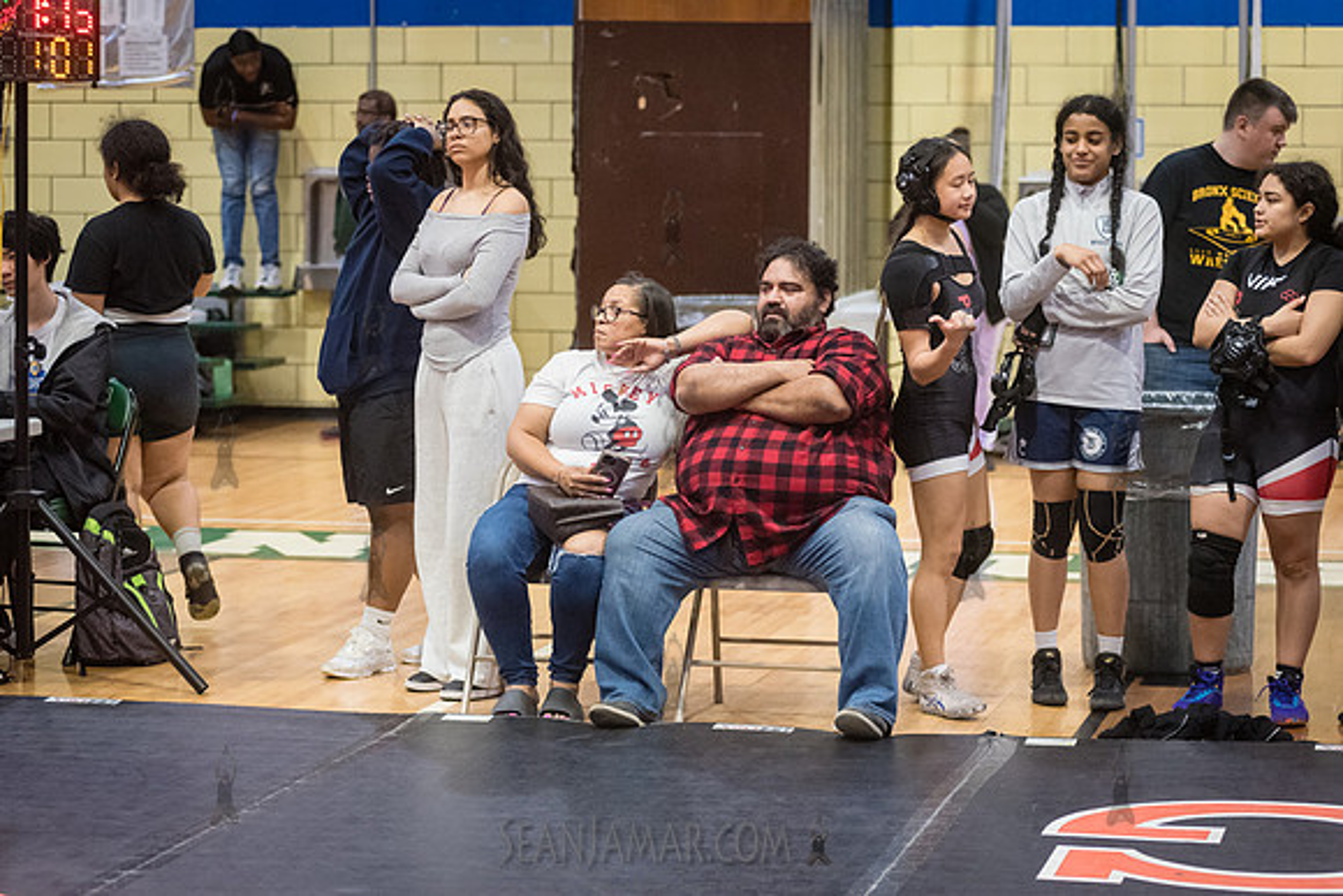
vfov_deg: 13.7
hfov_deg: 20.4
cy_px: 448
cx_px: 672
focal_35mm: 100
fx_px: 3731
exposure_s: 1/400
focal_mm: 100
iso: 8000
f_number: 3.5
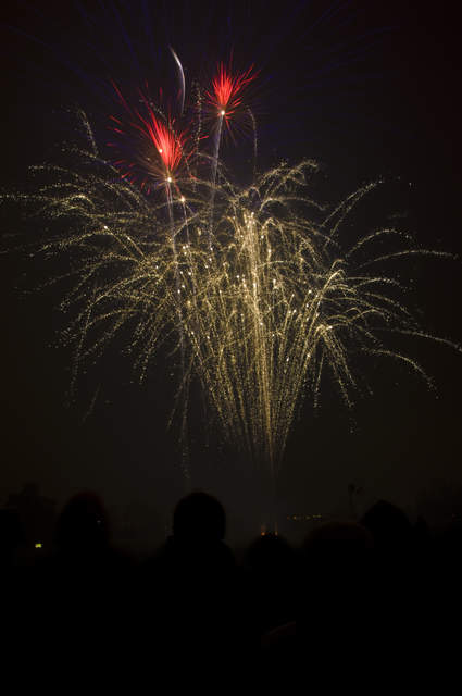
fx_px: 521
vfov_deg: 67.4
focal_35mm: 27
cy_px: 348
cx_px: 231
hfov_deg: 47.8
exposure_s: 22
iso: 100
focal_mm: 18
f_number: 20
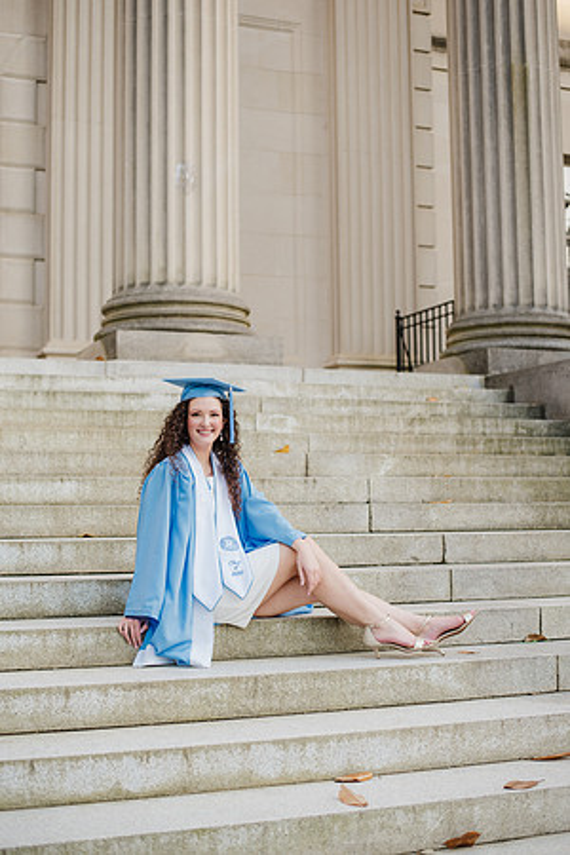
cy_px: 428
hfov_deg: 27.0
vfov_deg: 39.6
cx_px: 285
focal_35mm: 50
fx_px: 1187
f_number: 2.5
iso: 200
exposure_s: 1/500
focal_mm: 50
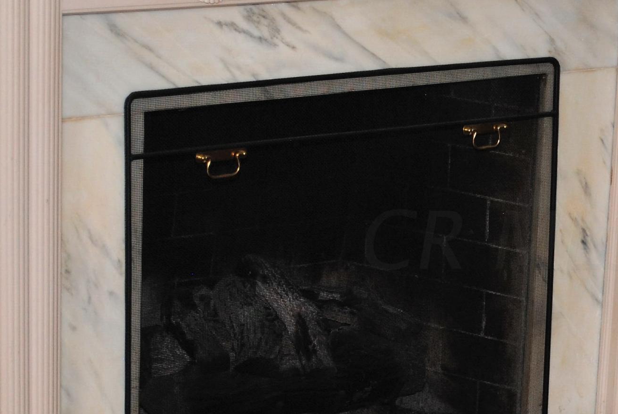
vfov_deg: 11.1
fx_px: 2131
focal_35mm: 124
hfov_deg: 16.4
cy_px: 240
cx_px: 504
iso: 200
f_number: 5
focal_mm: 36
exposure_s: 1/60
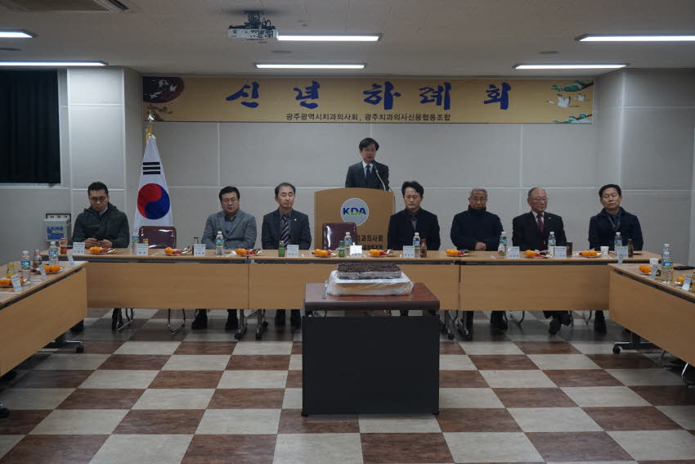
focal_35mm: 42
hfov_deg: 46.4
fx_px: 811
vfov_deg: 31.9
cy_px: 232
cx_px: 348
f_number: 4.5
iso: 1000
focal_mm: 28
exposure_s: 1/160
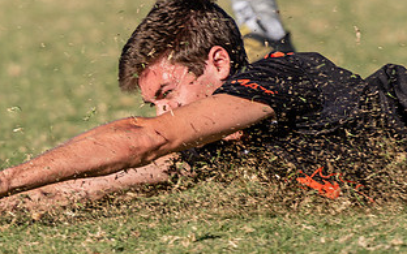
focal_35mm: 710
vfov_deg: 1.9
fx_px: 7875
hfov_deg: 3.0
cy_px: 212
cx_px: 116
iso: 100
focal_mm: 200
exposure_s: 1/1600
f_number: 2.8
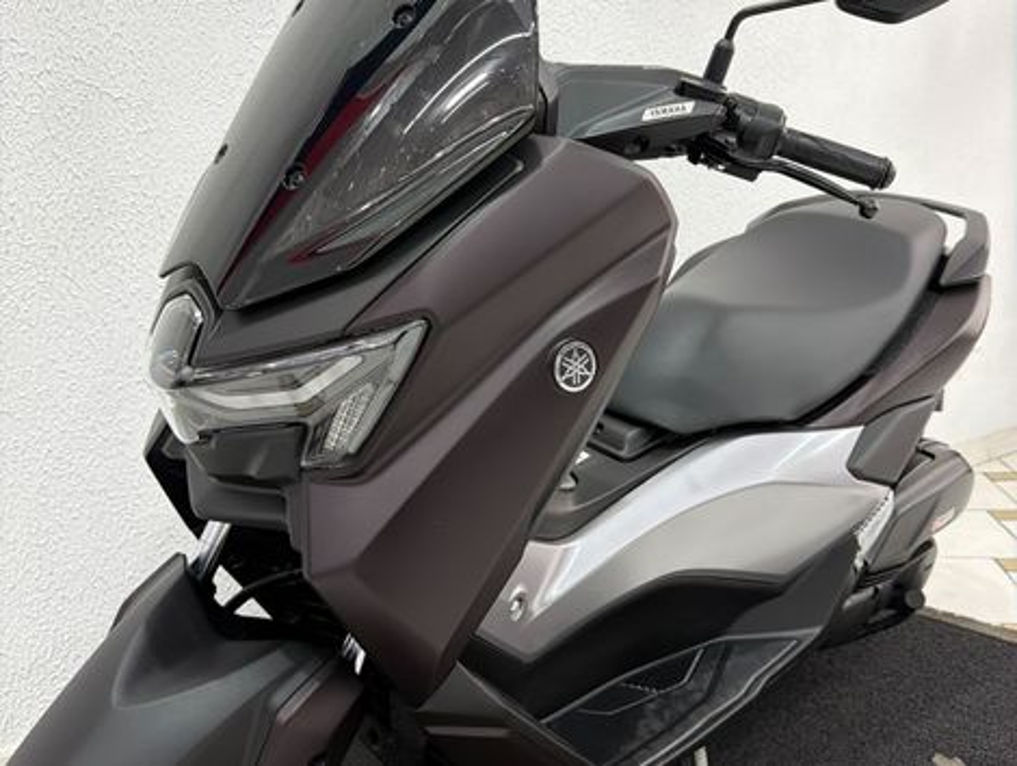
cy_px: 383
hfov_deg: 71.5
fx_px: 706
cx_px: 508
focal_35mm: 24
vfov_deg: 56.9
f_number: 1.78
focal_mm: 6.76
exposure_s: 1/60
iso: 160
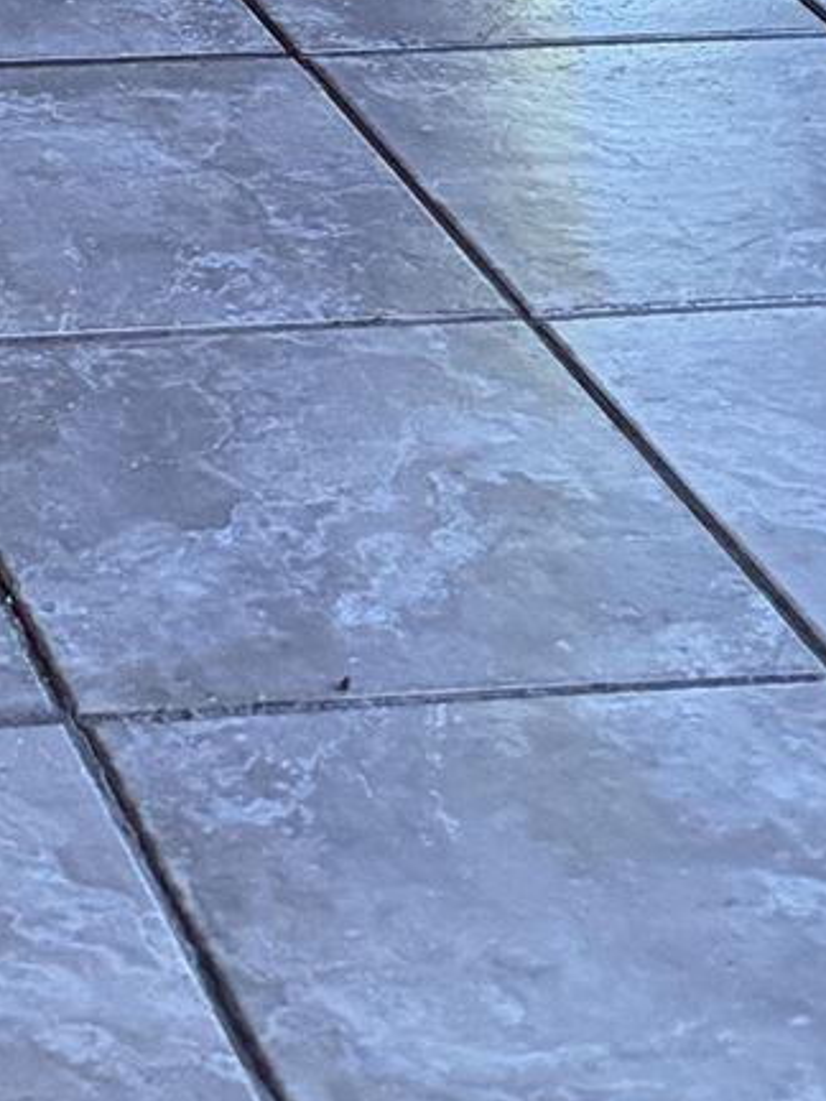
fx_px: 4072
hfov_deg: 10.7
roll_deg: -0.3
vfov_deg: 12.3
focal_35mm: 128
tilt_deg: -1.5
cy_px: -1527
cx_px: -737
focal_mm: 6.76
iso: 500
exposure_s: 1/60
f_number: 1.78
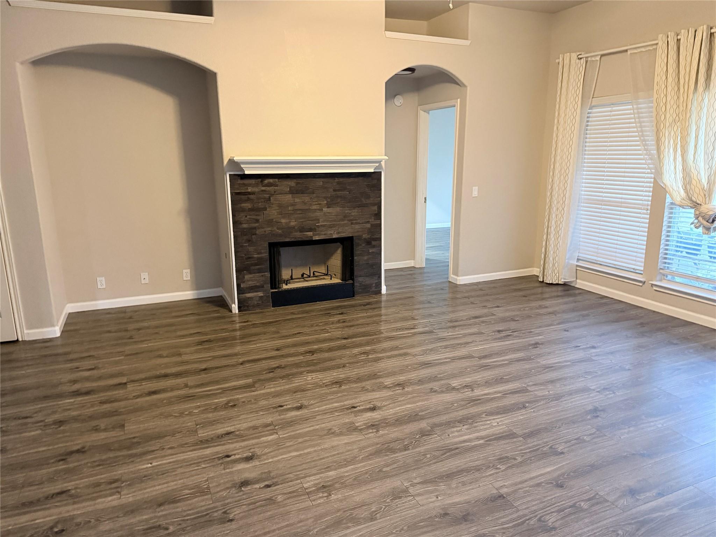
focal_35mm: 24
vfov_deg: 56.8
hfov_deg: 71.6
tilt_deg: -10.2
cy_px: 268
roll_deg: +1.5
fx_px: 496
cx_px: 358
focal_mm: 6.76
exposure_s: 1/40
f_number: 1.78
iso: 1000
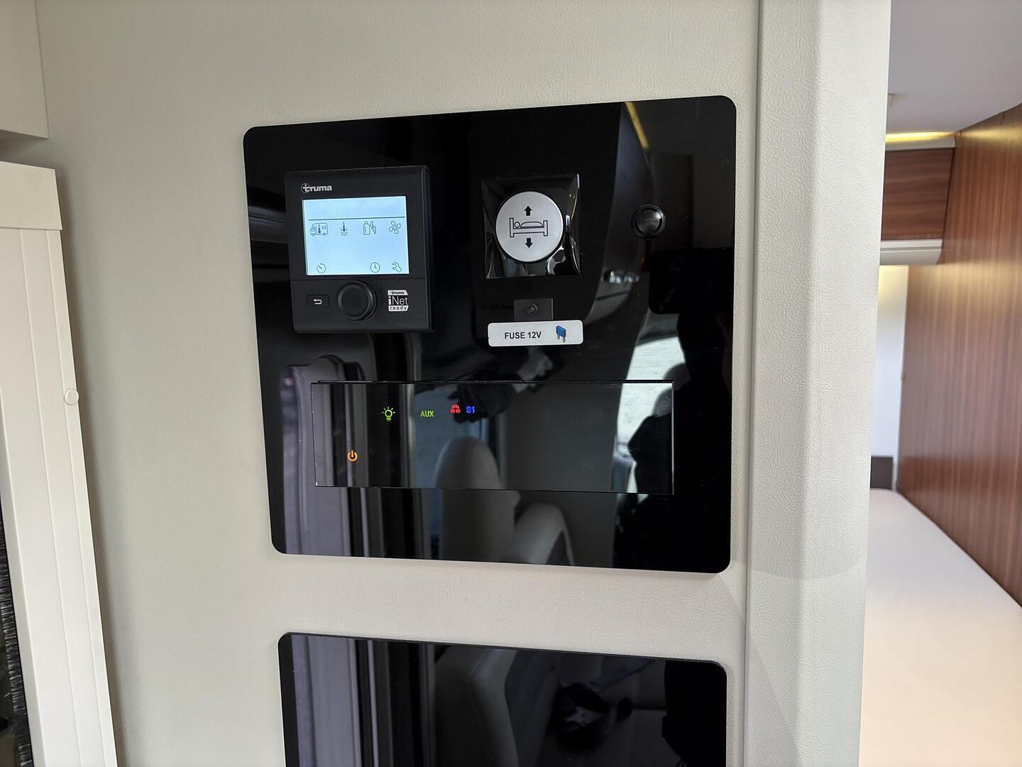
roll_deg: +1.4
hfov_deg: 67.3
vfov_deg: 53.1
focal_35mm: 26
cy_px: 384
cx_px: 511
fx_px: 768
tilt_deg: -6.0
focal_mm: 5.96
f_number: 1.6
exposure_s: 1/59
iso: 200
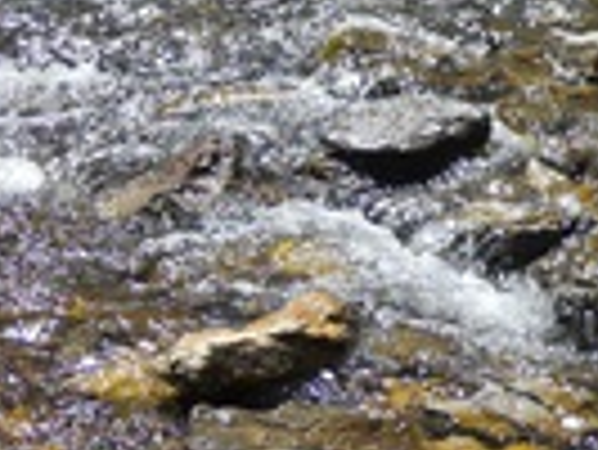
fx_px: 1625
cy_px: -202
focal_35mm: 94
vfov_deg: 14.8
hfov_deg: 20.7
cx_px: 148
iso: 80
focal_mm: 5
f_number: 2.7
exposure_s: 1/800
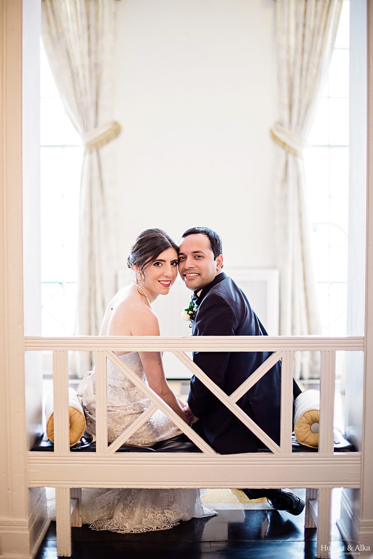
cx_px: 186
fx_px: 776
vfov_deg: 39.6
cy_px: 280
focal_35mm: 50
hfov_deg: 27.0
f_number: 1.4
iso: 320
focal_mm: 50
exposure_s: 1/80
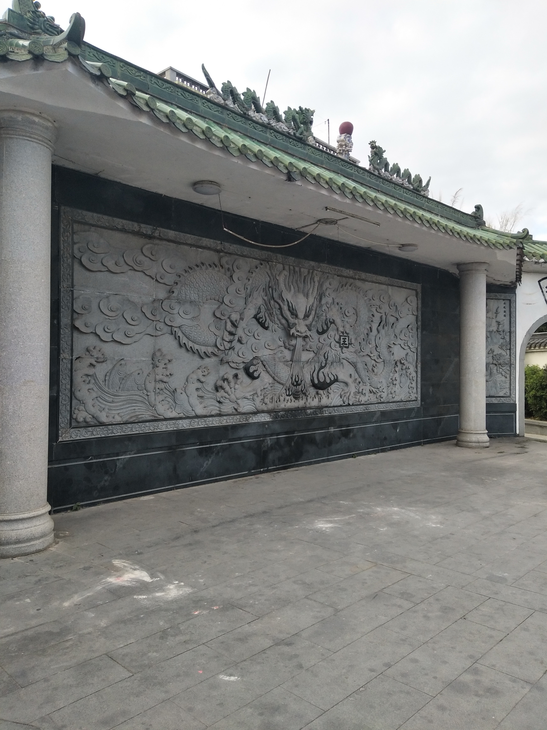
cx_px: 274
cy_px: 365
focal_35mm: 26
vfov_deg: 67.3
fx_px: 548
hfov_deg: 53.1
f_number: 2
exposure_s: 1/400
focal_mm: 3.88
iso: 80
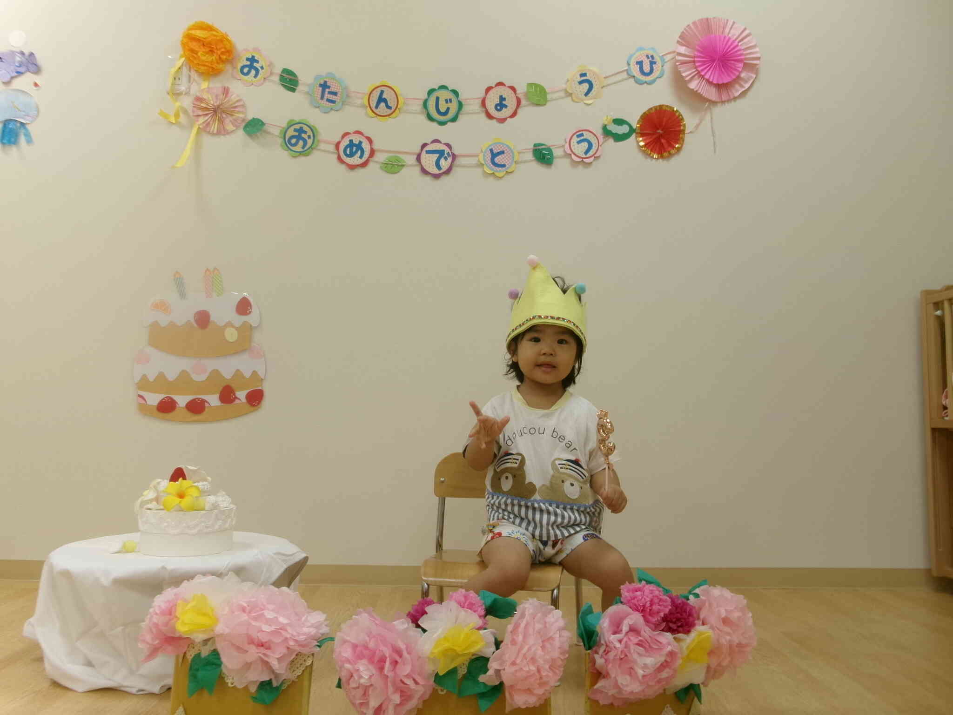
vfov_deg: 49.7
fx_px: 771
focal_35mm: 28
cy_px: 358
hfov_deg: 63.4
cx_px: 476
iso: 100
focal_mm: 5.1
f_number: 3.9
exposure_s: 1/60
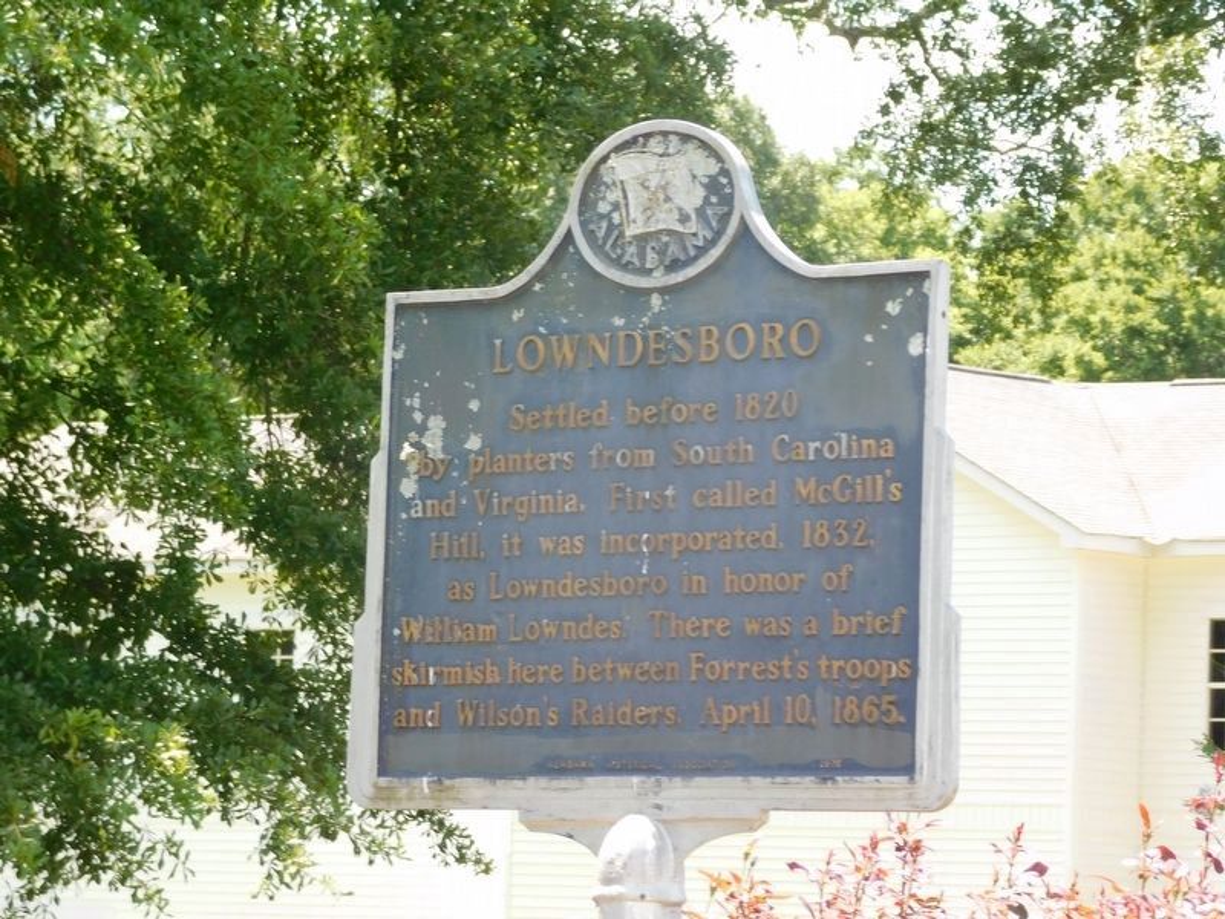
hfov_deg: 9.8
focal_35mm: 202
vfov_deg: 7.4
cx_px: 612
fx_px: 7148
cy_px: 460
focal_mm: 35.9
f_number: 5.4
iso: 125
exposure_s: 1/80
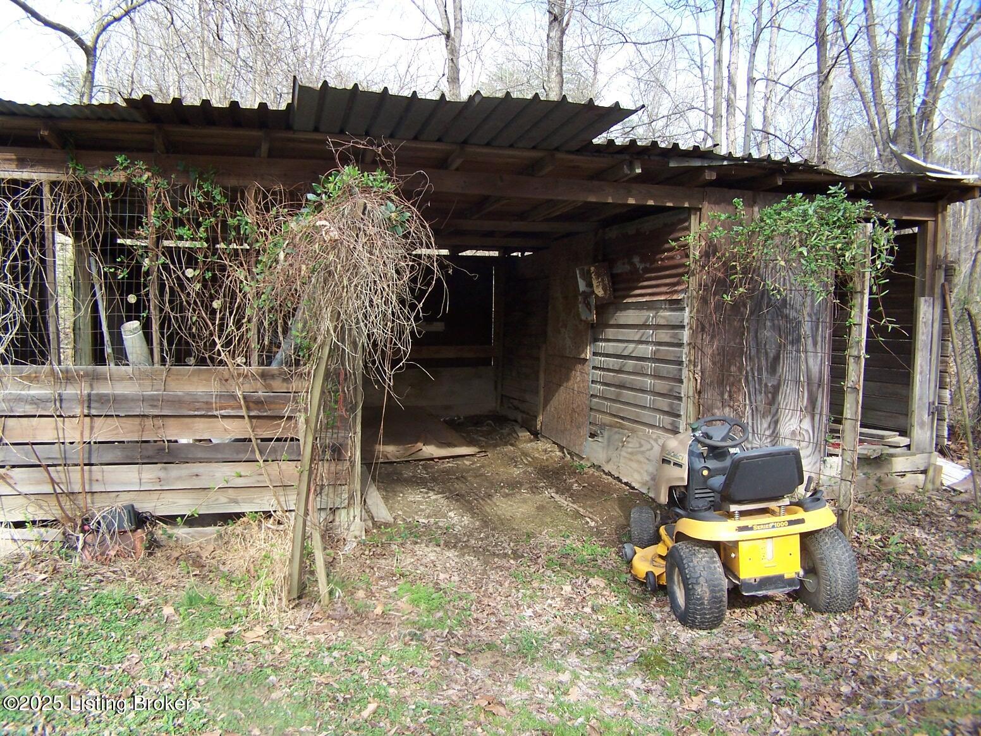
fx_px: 1077
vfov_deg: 37.7
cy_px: 368
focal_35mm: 38
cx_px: 490
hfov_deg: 49.0
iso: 80
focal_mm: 6.3
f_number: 2.8
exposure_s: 1/180
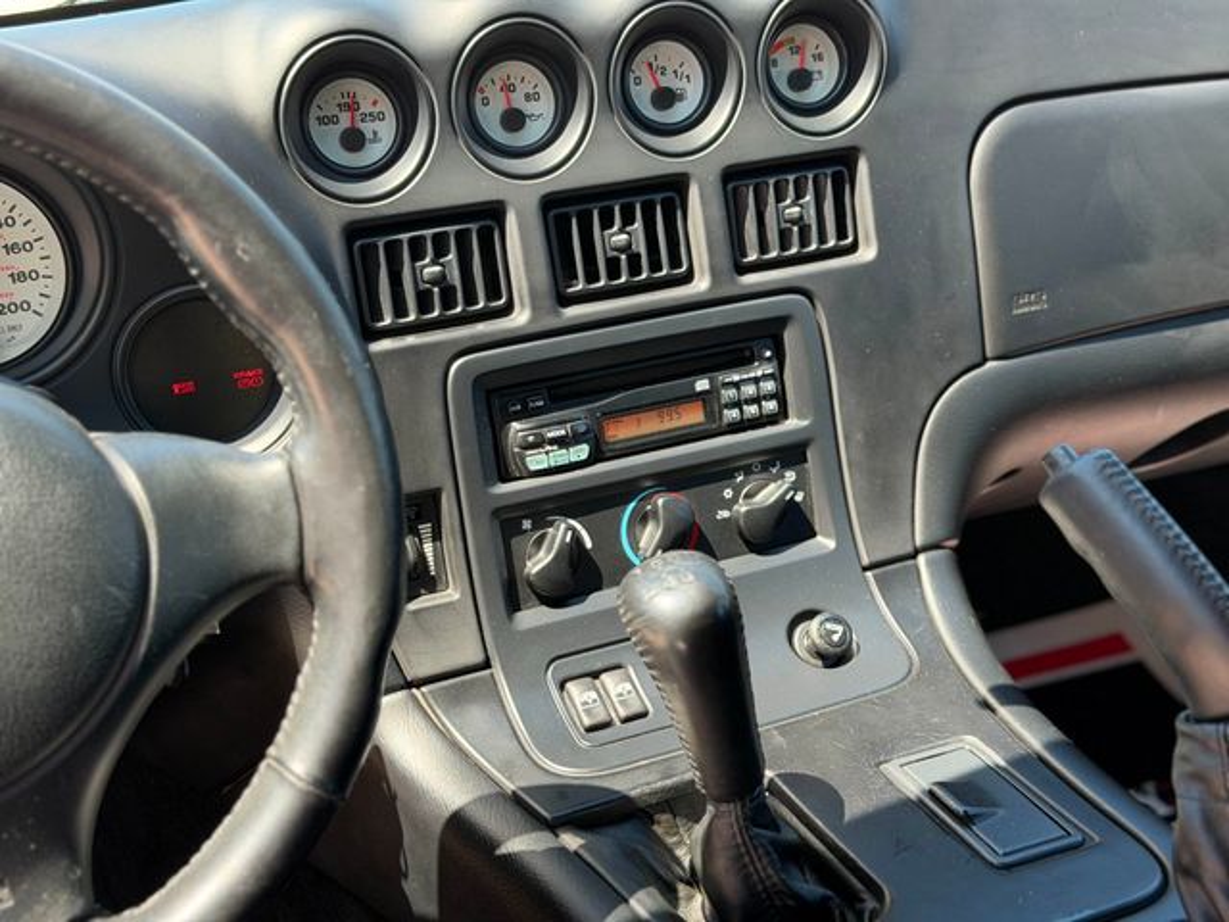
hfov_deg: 39.7
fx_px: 1704
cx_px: 614
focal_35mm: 48
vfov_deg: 30.3
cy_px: 461
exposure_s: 1/288
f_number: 1.78
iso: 80
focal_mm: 6.76
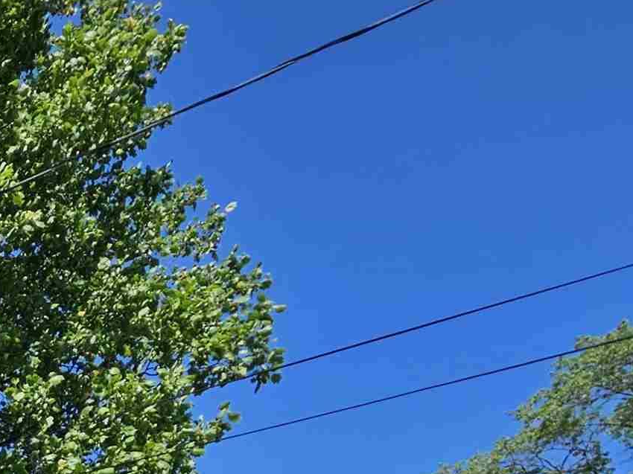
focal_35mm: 47
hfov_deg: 24.2
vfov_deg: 21.0
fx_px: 859
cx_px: -439
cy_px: 851
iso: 50
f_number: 2.2
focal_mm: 2.2
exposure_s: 1/3177
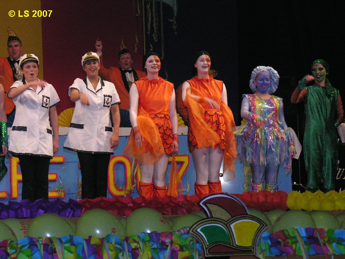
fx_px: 1266
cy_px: 130
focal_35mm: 127
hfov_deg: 15.5
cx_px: 172
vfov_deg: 11.7
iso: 200
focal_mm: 32.4
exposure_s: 1/95.5
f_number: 4.3
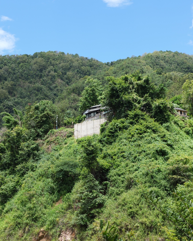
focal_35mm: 44
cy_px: 120
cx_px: 102
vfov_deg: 42.0
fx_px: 314
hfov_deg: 34.1
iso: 100
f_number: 5
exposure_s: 1/200
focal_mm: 31
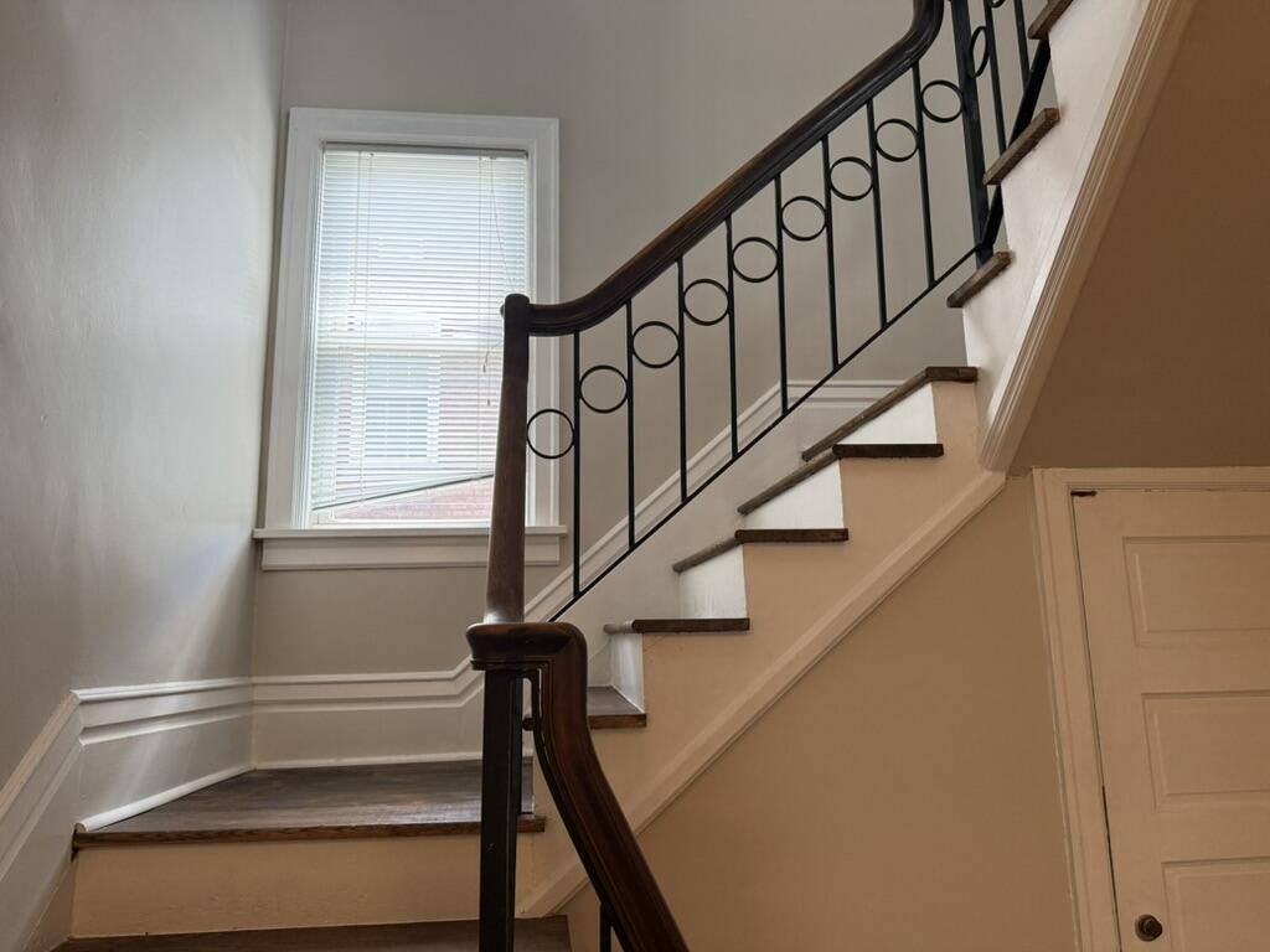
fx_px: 881
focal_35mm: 24
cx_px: 635
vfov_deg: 56.8
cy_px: 476
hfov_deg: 71.6
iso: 200
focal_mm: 6.76
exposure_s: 1/120
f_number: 1.78
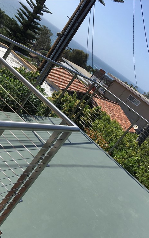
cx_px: 52
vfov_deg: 47.2
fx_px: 273
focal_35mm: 42
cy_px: 121
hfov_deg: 30.4
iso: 25
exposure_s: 1/1876
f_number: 2.2
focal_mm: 4.15
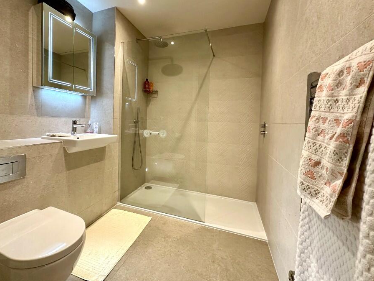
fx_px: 173
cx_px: 165
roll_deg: -1.4
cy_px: 126
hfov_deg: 94.1
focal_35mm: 16
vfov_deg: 77.9
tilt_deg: -1.1
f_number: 2.2
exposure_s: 1/100
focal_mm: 2.22
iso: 400
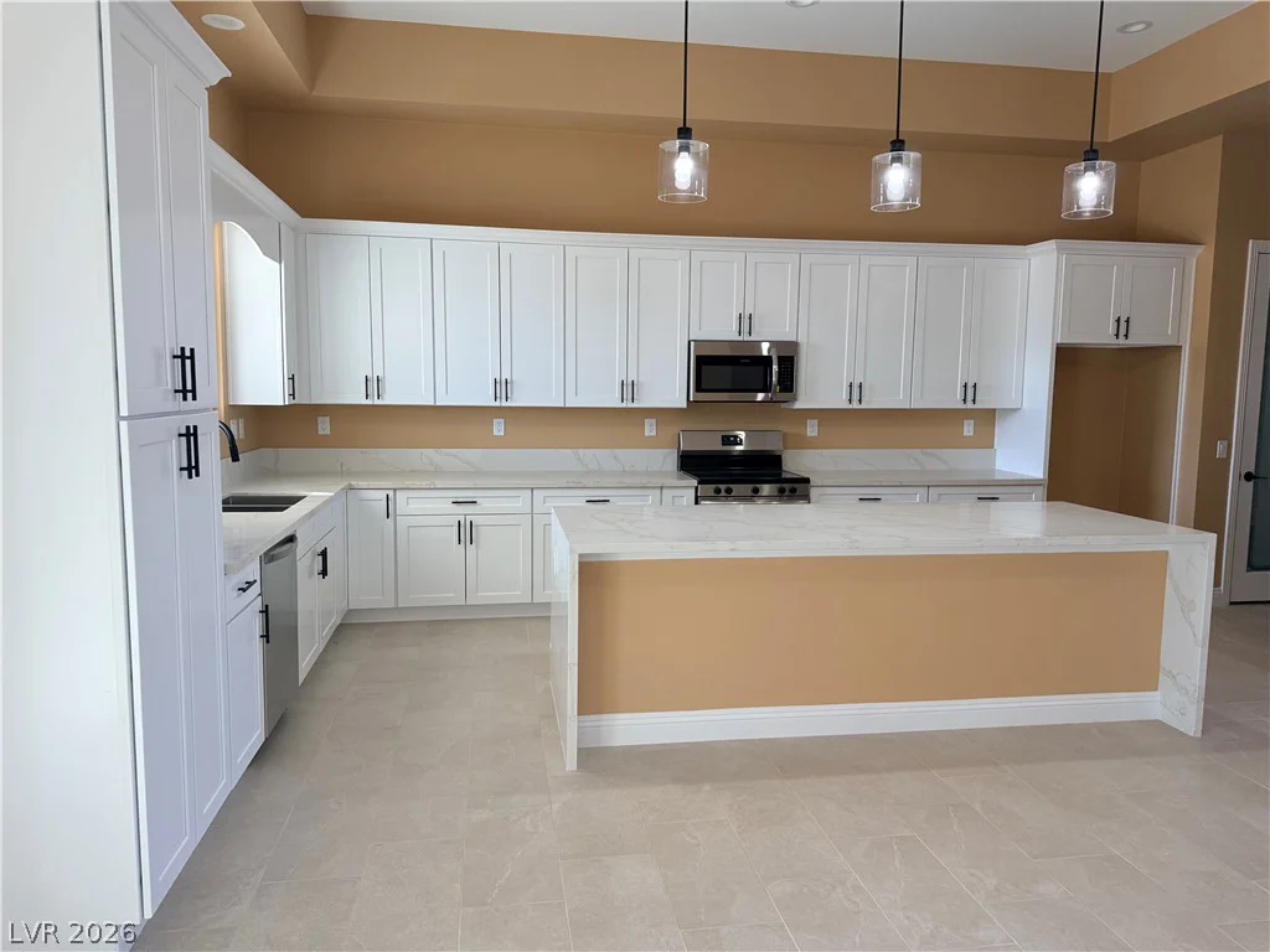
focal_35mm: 24
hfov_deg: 71.6
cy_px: 476
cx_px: 635
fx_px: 881
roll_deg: -0.5
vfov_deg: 56.8
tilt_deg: -4.2
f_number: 1.78
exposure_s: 1/225
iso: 125
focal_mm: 6.76
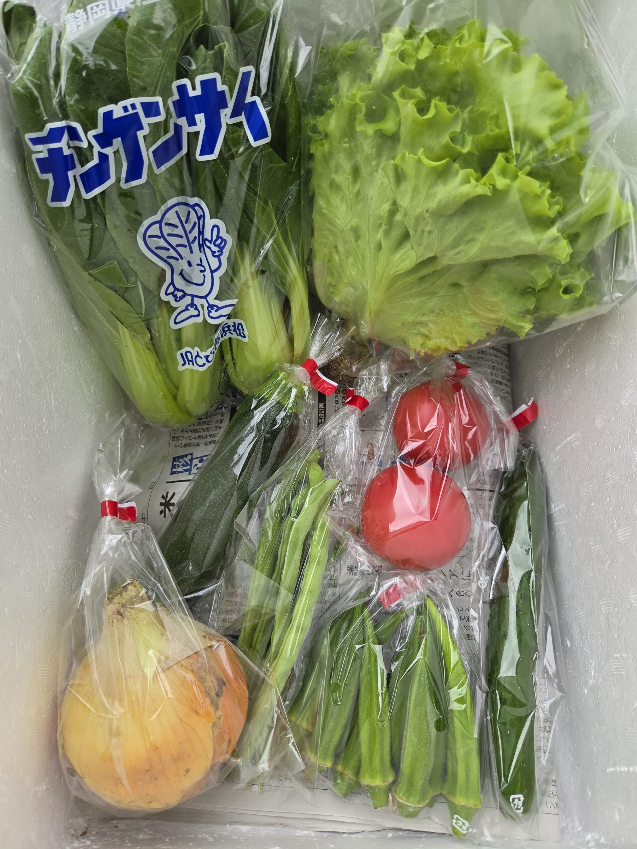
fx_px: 564
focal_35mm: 23
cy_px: 424
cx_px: 318
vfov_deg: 73.9
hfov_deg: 58.9
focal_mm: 5.4
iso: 80
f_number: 1.8
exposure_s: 1/565
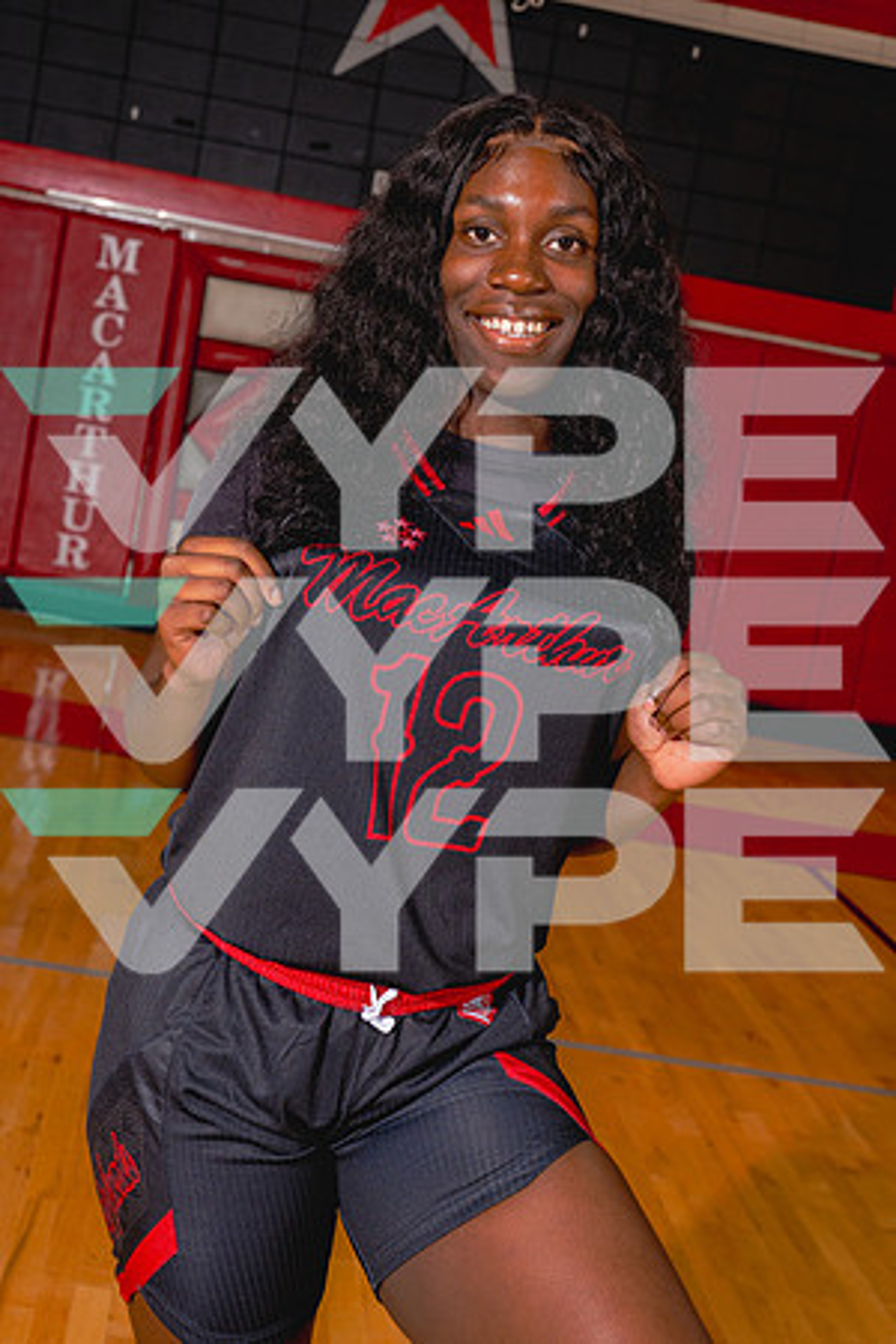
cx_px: 448
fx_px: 2128
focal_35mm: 57
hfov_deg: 23.8
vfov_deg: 35.1
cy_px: 672
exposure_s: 1/250
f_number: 8
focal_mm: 57
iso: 800
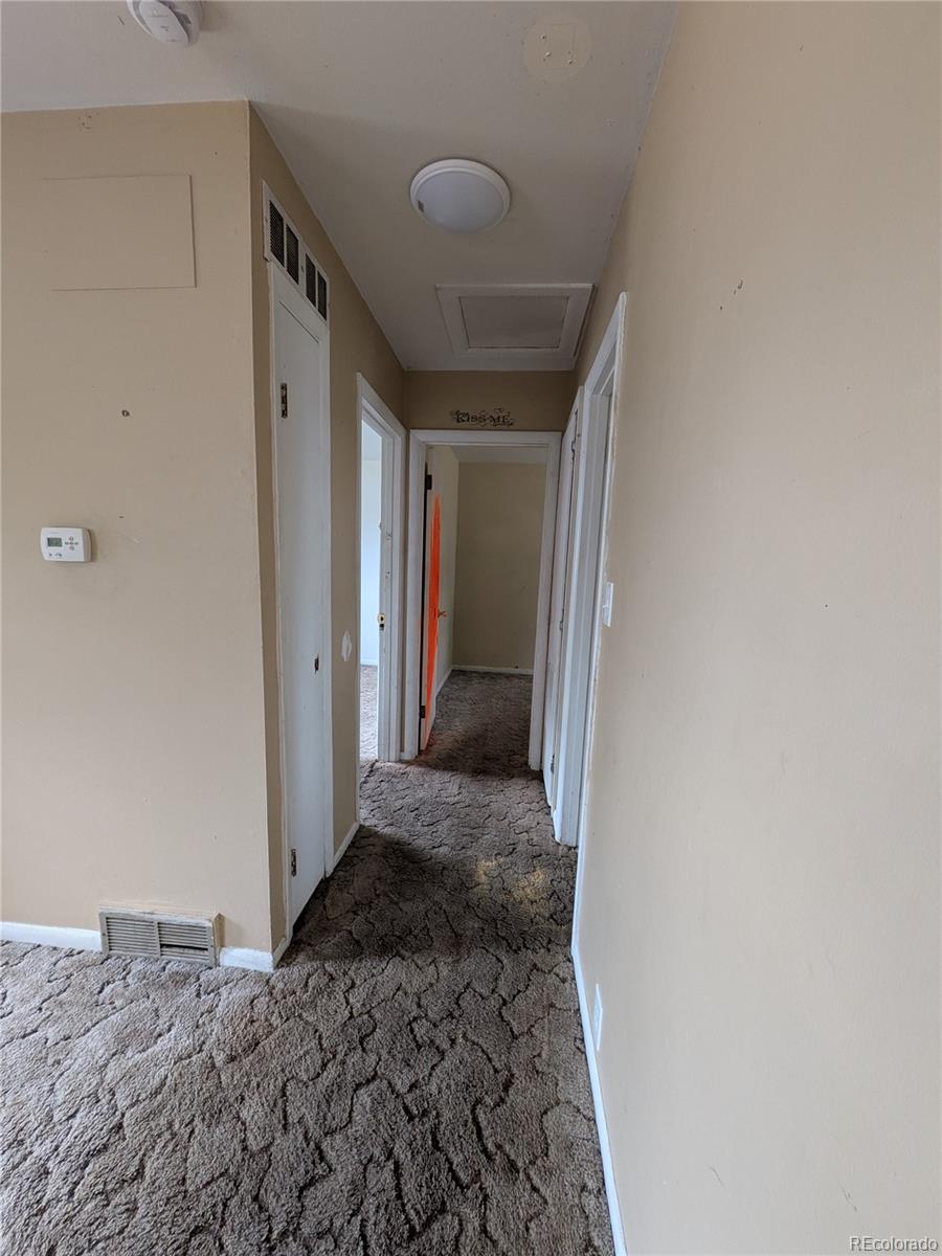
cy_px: 628
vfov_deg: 102.1
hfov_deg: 85.7
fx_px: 508
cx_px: 471
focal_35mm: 14
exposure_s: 1/40
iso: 200
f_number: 2.2
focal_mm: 1.83
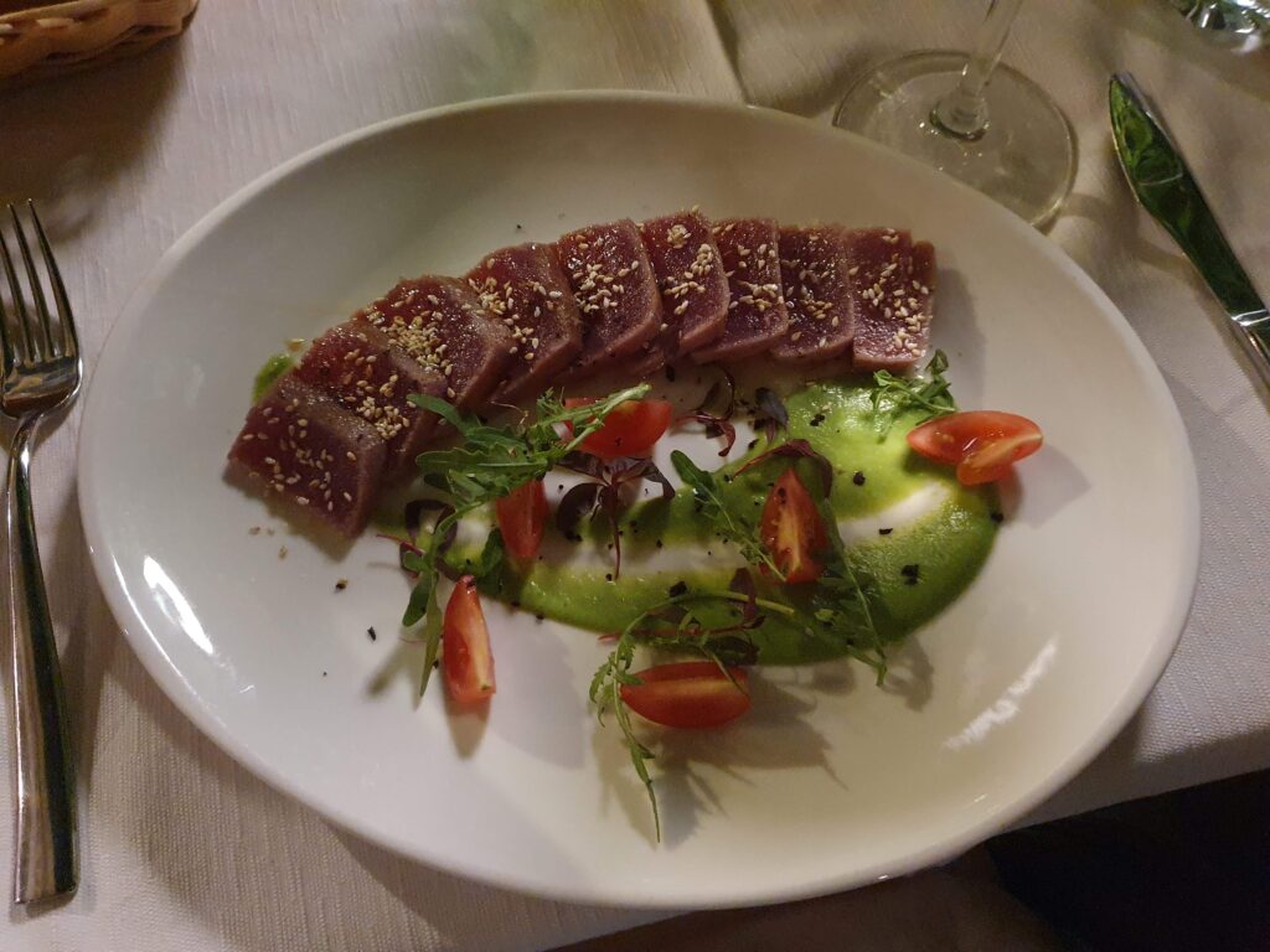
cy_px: 476
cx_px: 635
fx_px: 954
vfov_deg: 53.1
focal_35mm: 26
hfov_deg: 67.3
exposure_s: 1/25
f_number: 1.5
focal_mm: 4.32
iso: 640
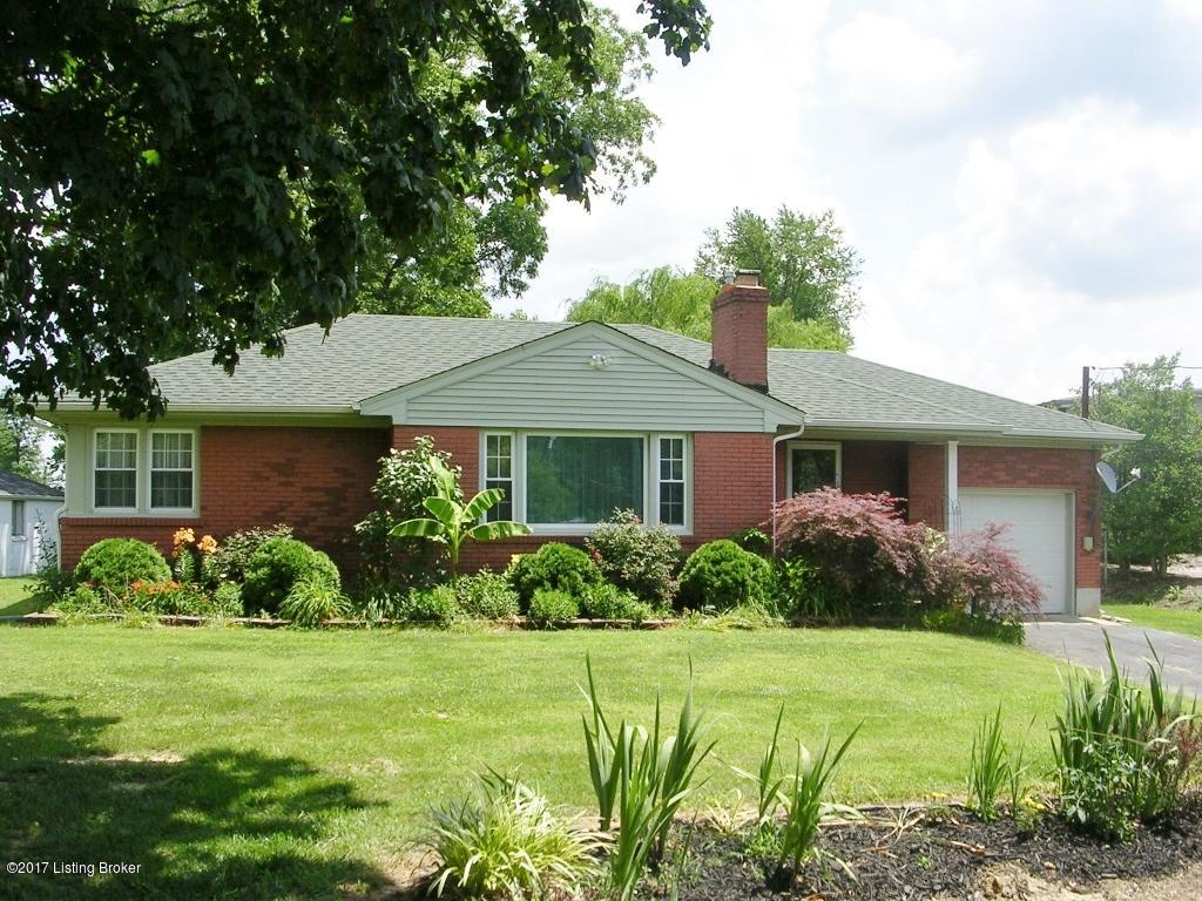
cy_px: 450
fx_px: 1320
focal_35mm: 38
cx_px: 601
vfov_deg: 37.7
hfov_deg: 49.0
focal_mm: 5.8
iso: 50
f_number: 5.6
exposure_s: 1/216
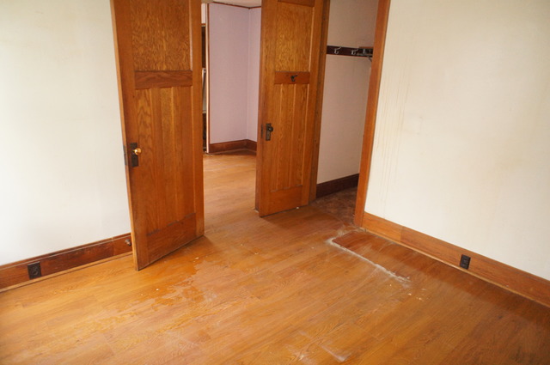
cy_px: 182
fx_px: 366
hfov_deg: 73.8
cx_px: 275
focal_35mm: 24
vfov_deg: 53.0
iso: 1600
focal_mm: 16
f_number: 2.8
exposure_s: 1/125
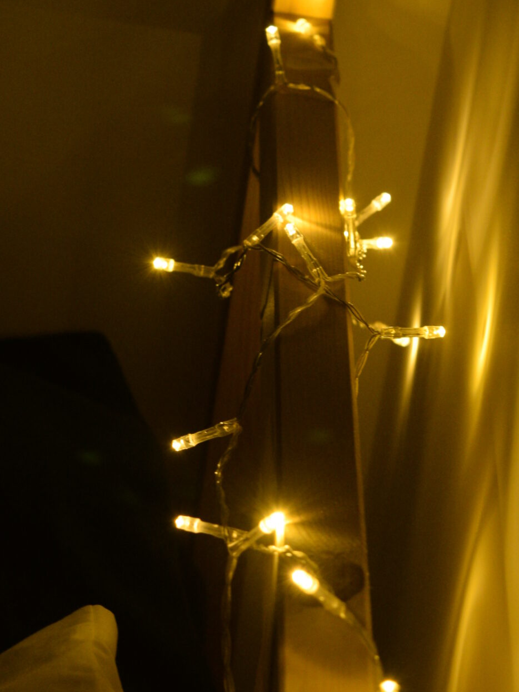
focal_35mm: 163
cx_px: 261
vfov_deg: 12.1
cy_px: 354
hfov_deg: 9.1
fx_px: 3259
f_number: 5.6
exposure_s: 1/15
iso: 800
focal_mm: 55
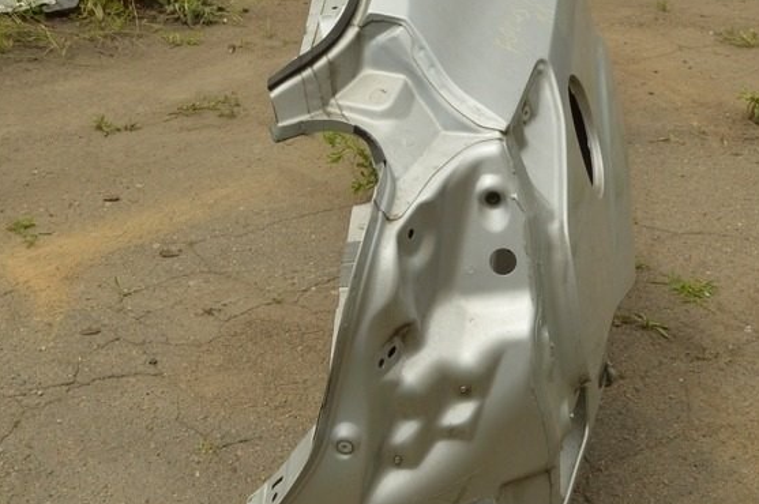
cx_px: 406
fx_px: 1220
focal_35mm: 58
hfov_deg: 34.6
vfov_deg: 23.3
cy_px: 326
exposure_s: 1/400
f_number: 13
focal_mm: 21
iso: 400
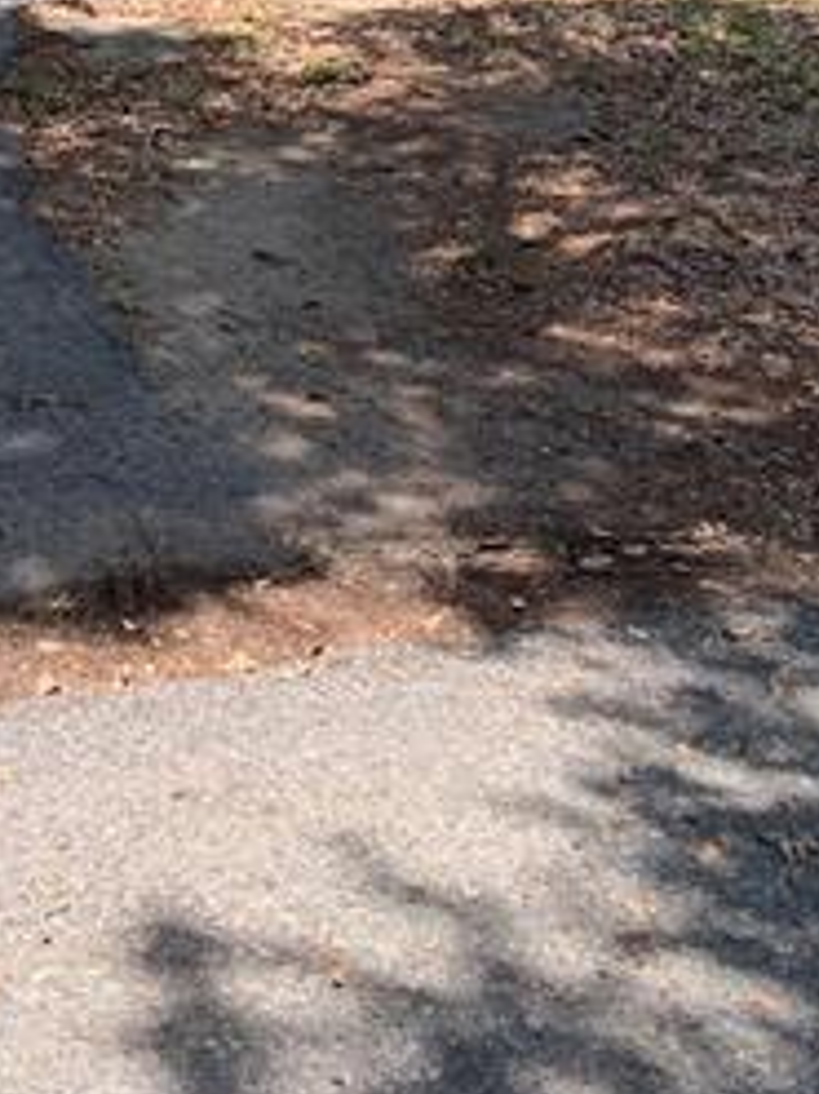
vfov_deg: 20.4
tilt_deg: +3.9
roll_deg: +1.4
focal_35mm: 81
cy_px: -580
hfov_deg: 17.1
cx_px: -266
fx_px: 2557
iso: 25
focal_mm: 4.25
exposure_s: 1/448
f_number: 1.8
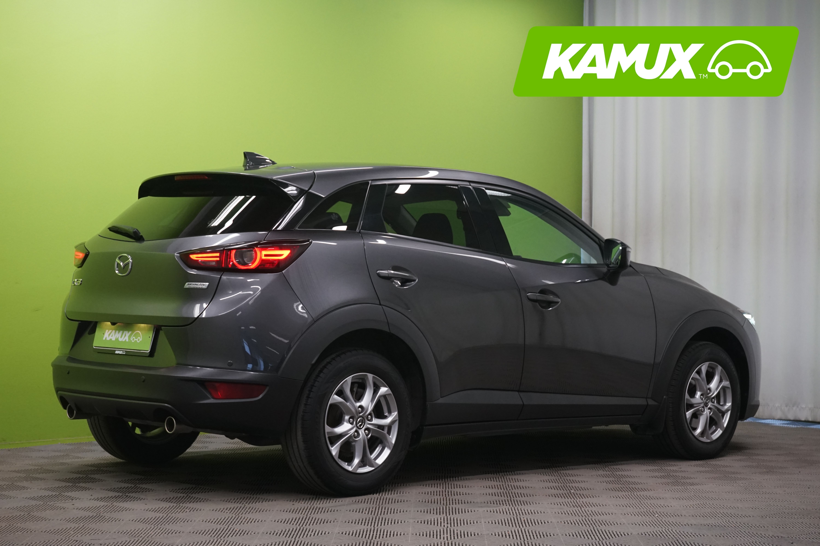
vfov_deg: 19.5
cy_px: 273
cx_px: 410
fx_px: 1594
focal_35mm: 70
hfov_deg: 28.8
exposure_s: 1/25
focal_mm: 70
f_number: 9
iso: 2000
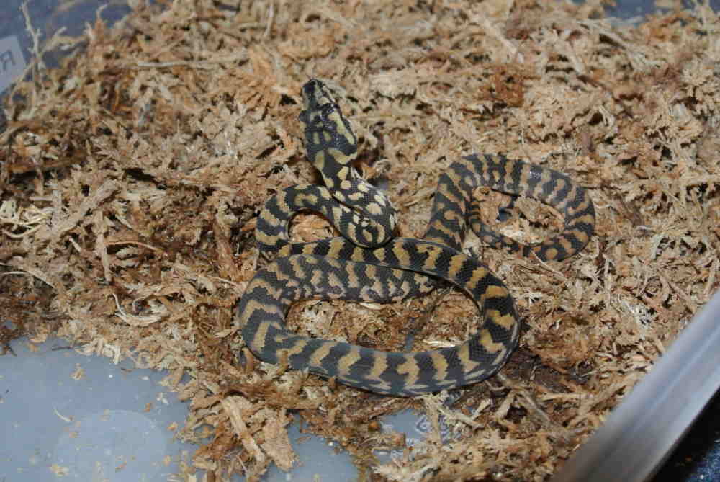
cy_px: 241
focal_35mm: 81
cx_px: 360
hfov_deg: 25.0
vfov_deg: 16.9
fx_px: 1622
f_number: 5.6
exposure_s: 1/60
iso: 800
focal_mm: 30
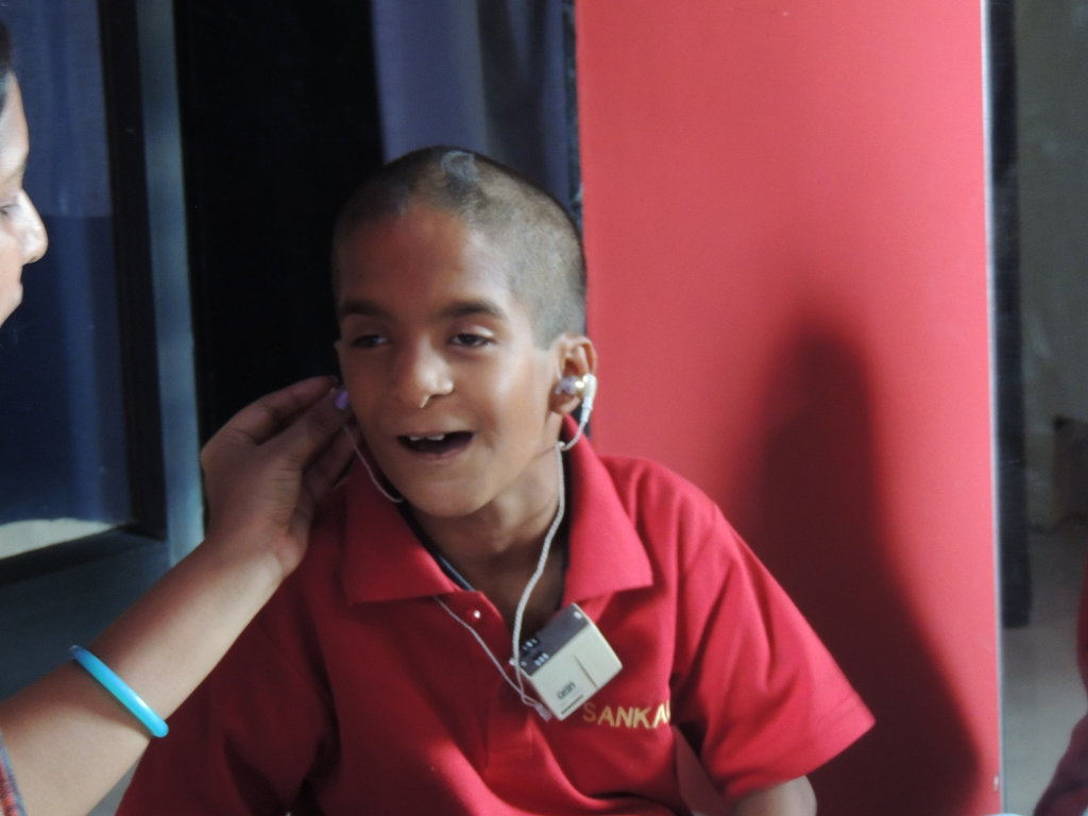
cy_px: 408
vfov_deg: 11.0
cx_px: 544
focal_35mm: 135
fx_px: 4243
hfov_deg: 14.6
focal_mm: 24
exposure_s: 1/13
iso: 800
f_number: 4.3
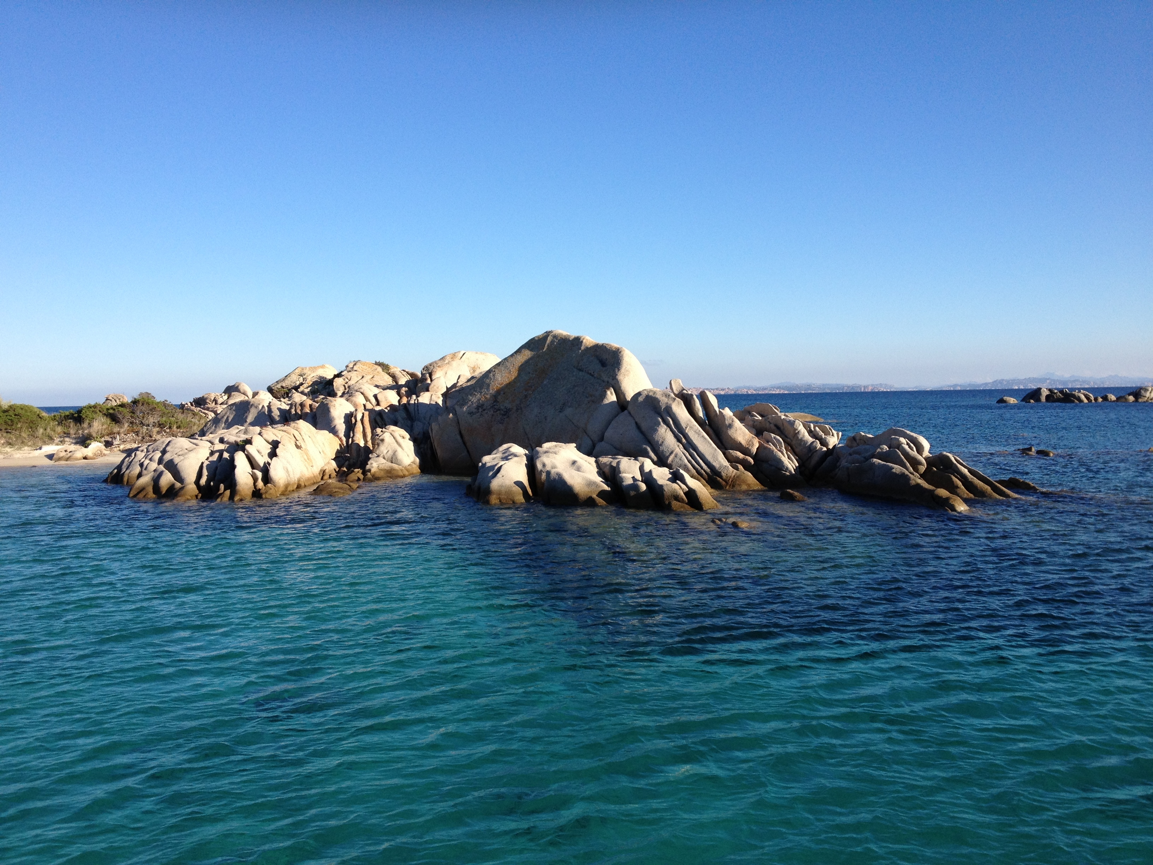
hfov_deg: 52.6
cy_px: 432
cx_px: 576
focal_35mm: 35
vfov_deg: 40.7
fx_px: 1166
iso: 64
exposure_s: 1/1284
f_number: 2.4
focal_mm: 4.28
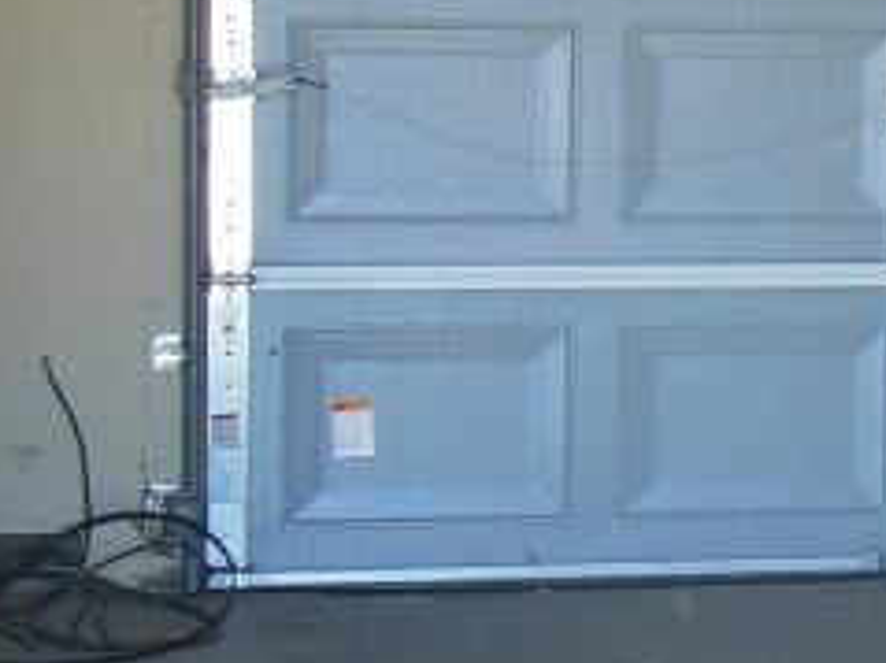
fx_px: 4247
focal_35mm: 166
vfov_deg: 8.9
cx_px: 1609
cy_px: 96
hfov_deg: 11.1
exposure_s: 1/50
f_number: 3.8
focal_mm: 7.7
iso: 400
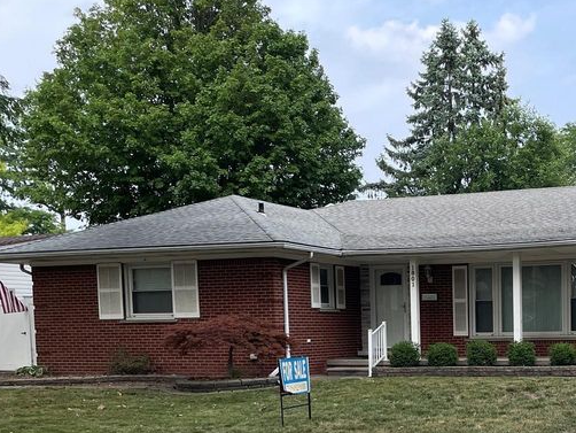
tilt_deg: -4.3
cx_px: 522
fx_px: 882
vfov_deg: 26.5
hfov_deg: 34.1
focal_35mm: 53
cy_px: 399
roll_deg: +1.0
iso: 32
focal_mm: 4.2
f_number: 1.6
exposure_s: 1/1043
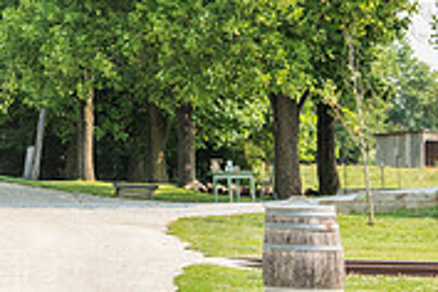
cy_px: -205
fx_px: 1995
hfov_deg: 12.2
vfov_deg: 8.1
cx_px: -133
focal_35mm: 164
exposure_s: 1/1250
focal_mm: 48
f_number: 5
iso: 320
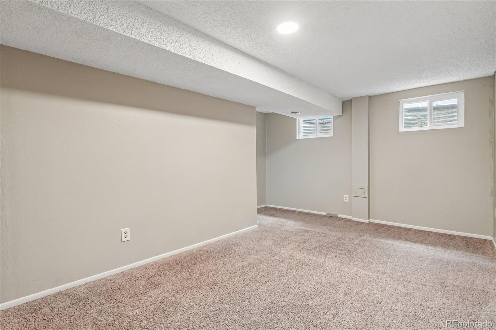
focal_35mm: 16
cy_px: 165
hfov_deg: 95.0
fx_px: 227
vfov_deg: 72.0
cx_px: 248
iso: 500
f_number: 8
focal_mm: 11
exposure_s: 1/6
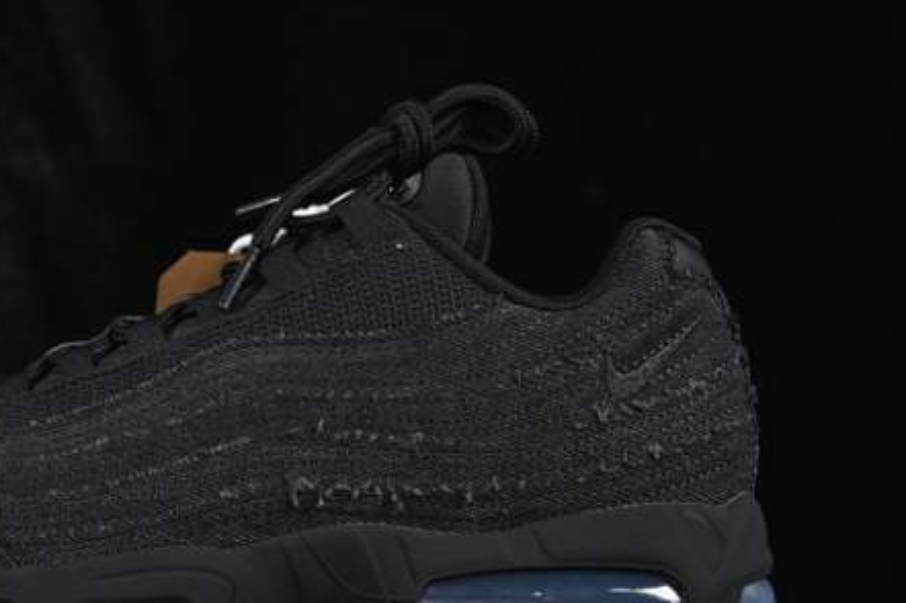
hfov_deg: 16.5
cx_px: 262
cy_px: 379
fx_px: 3118
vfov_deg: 11.0
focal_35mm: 124
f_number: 6.3
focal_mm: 50
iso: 160
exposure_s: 1/50
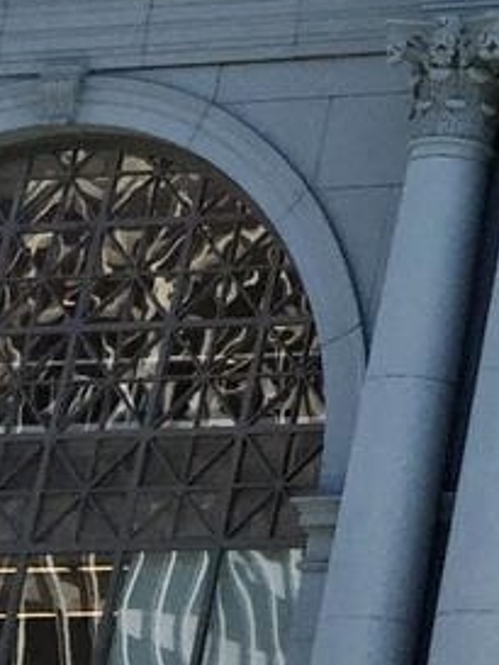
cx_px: 1322
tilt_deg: +35.6
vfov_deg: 10.2
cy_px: -892
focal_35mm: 170
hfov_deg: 7.9
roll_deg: -2.6
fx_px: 3265
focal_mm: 4.15
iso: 32
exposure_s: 1/775
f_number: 2.2
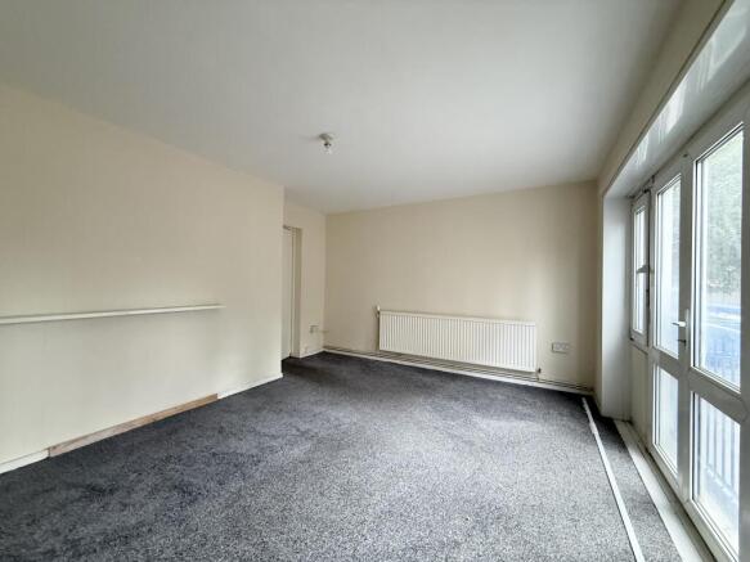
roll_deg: -1.2
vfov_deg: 85.7
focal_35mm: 14
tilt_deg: +0.8
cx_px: 375
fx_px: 303
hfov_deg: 102.1
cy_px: 281
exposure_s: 1/76
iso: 320
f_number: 2.2
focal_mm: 2.22
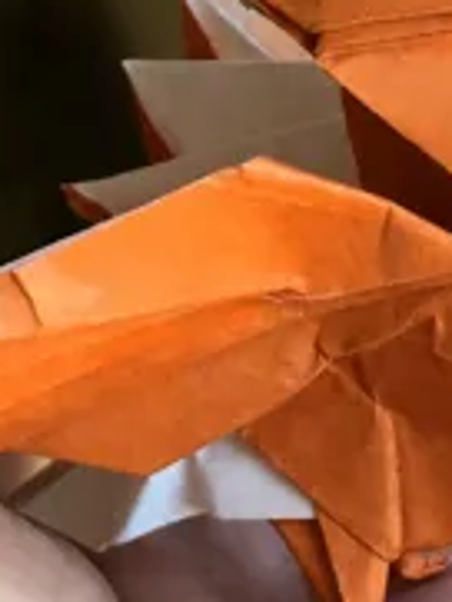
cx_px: 273
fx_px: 1339
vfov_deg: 24.5
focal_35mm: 77
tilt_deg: -17.5
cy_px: 47
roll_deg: +2.5
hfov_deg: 19.1
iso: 32
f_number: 2.2
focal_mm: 4.15
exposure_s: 1/40
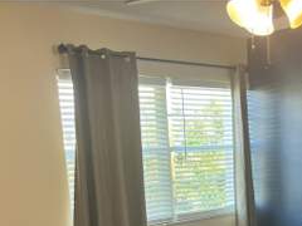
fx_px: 454
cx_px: 240
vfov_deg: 26.6
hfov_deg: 35.7
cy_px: 225
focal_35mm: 52
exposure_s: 1/120
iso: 125
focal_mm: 5.1
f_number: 1.6
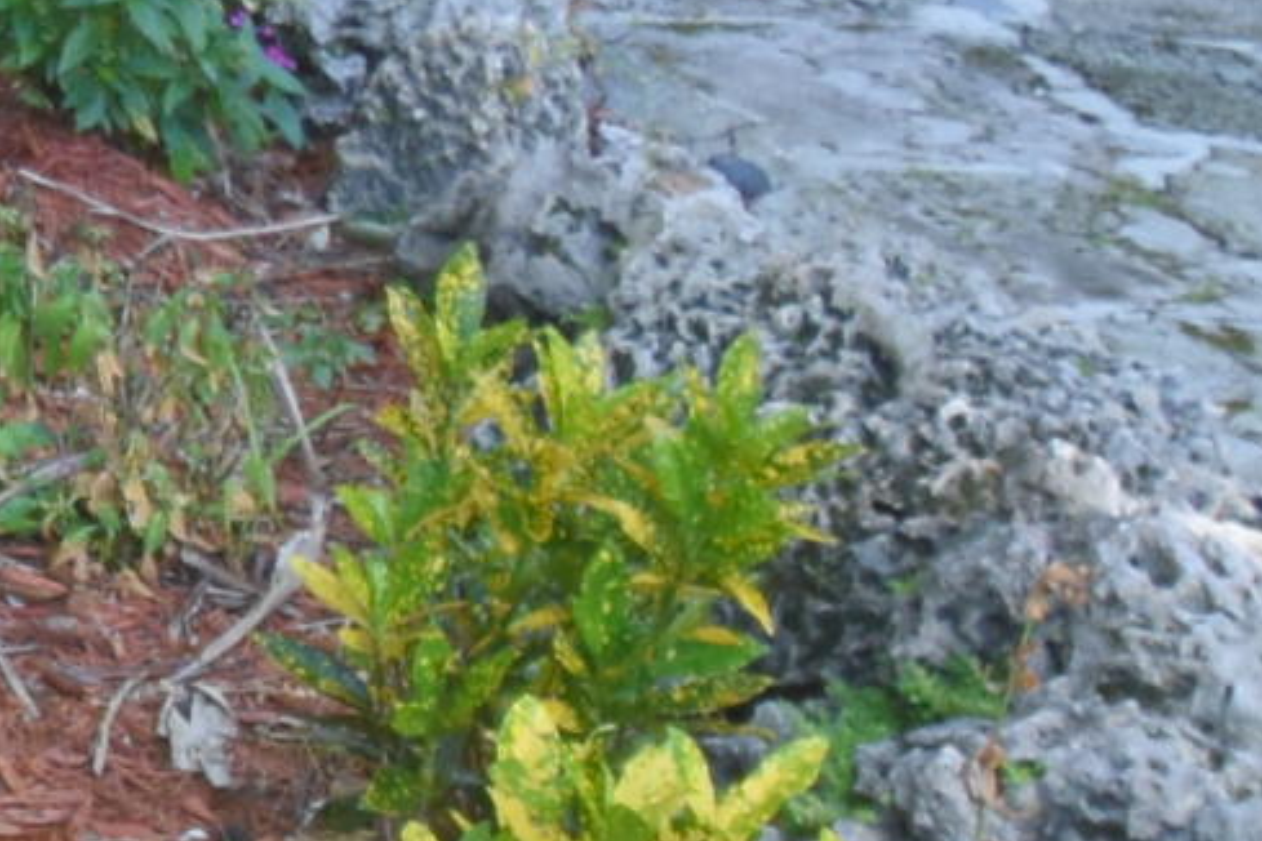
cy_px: 233
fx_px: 6450
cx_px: -2121
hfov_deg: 9.5
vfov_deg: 7.5
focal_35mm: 184
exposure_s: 1/125
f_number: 5.6
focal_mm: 20
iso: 400
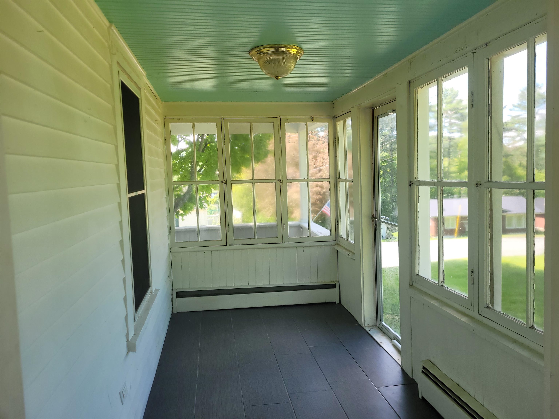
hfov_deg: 67.3
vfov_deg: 53.1
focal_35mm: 26
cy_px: 210
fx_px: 420
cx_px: 280
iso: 40
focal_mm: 5.4
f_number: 1.8
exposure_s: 1/237
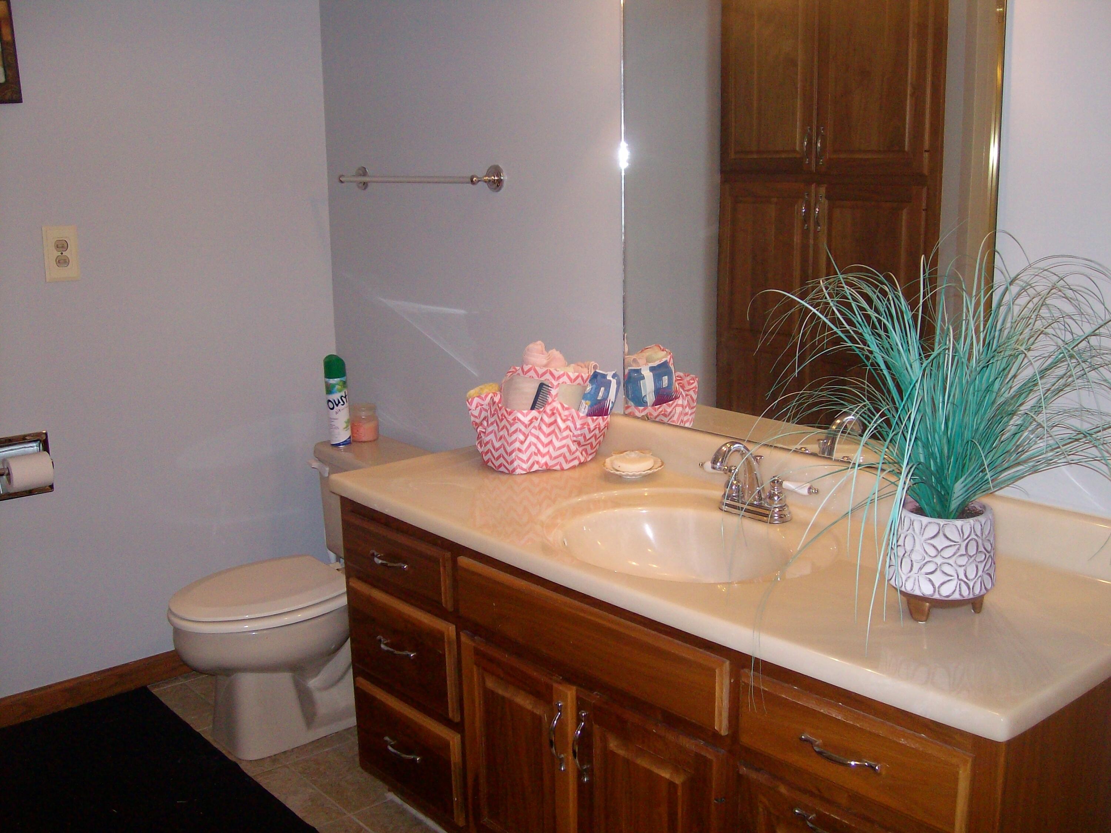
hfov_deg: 52.6
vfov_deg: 40.7
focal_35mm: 35
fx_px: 1123
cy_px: 416
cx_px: 556
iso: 200
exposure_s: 1/40
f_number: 2.8
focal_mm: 5.8
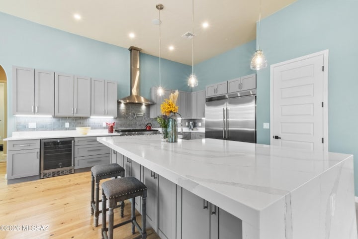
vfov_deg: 77.3
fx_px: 149
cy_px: 120
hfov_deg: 100.4
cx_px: 179
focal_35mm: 15
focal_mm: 10
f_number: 22
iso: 1600
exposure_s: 1/4
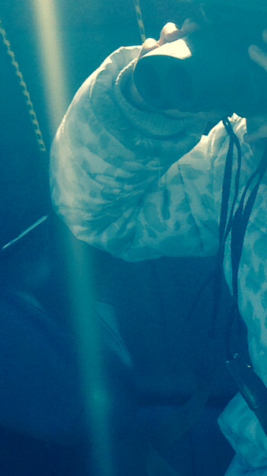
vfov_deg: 17.0
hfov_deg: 9.9
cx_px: 144
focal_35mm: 122
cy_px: 516
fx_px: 1538
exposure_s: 1/1022
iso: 50
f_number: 2.4
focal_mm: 4.12
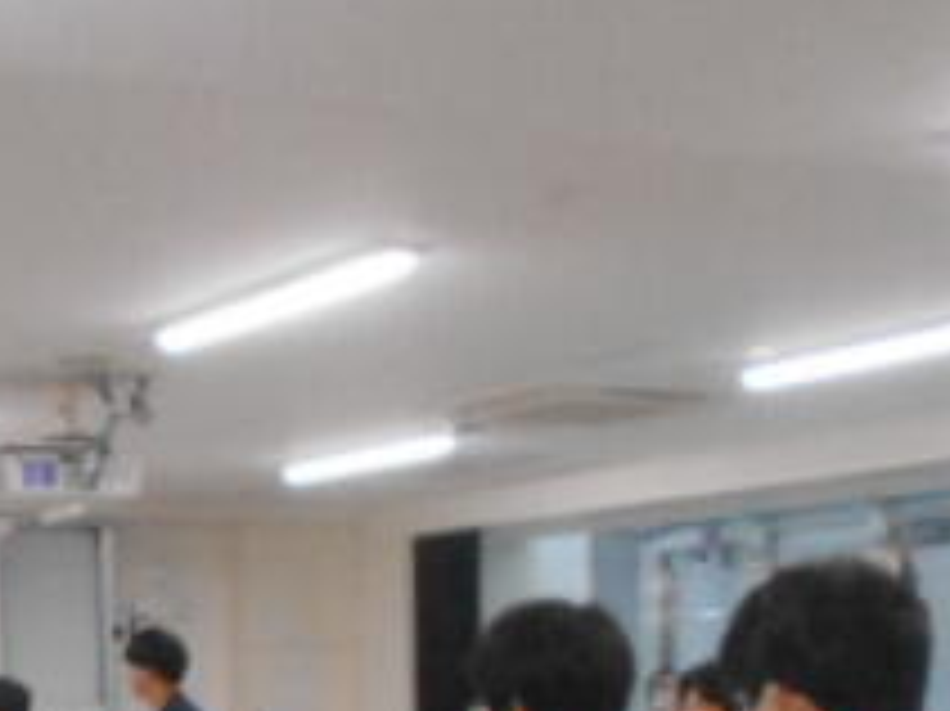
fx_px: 2167
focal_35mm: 79
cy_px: 922
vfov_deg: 17.5
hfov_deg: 24.3
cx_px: 167
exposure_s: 1/200
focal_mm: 4.6
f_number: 3.2
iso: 800
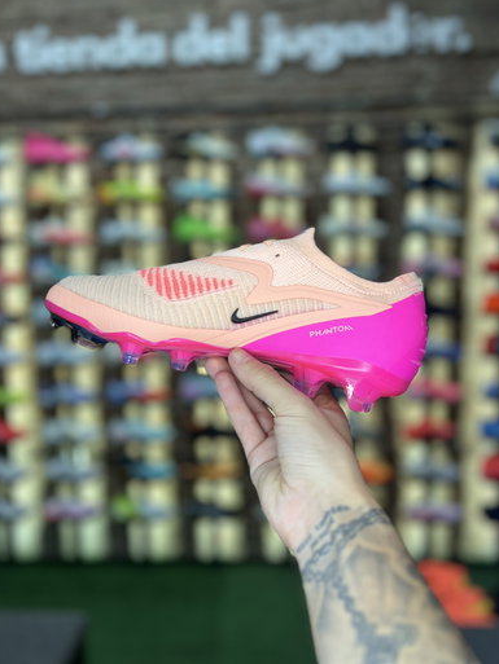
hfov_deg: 51.4
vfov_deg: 65.3
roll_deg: +0.8
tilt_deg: -3.2
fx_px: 519
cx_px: 248
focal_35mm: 27
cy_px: 320
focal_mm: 5.7
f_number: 1.5
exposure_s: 1/121
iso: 64
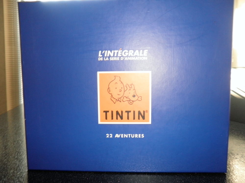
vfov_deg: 53.1
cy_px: 92
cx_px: 122
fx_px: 184
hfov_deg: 67.3
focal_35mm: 26
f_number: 2.6
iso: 160
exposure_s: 1/30
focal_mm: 4.65
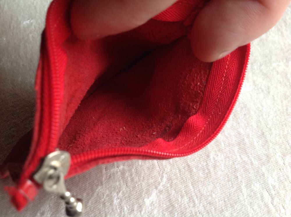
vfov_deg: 40.6
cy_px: 108
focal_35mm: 35
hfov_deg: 52.7
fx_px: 294
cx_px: 146
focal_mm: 4.28
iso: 160
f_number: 2.4
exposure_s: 1/15
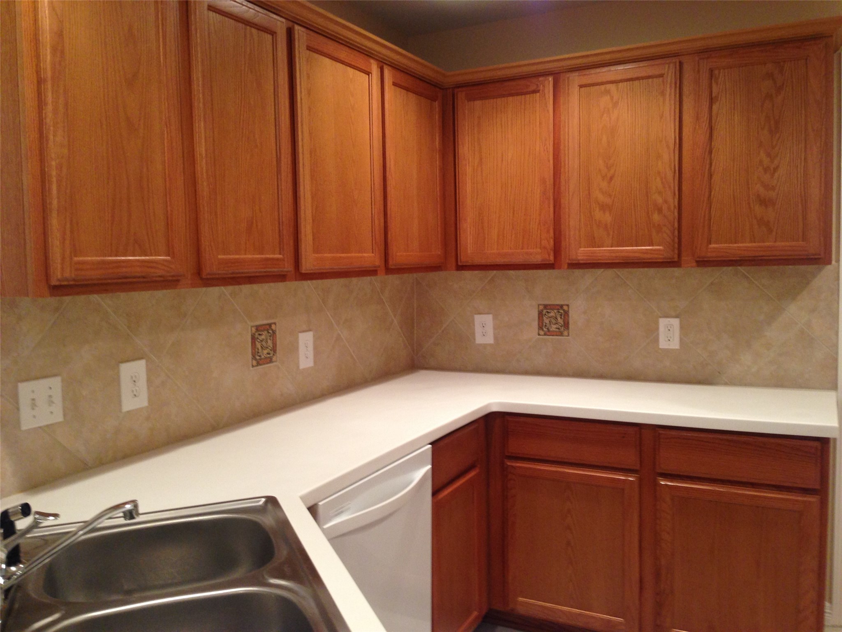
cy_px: 316
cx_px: 421
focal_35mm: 33
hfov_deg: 55.4
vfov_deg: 42.9
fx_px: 803
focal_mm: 4.13
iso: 125
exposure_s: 1/20
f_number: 2.4
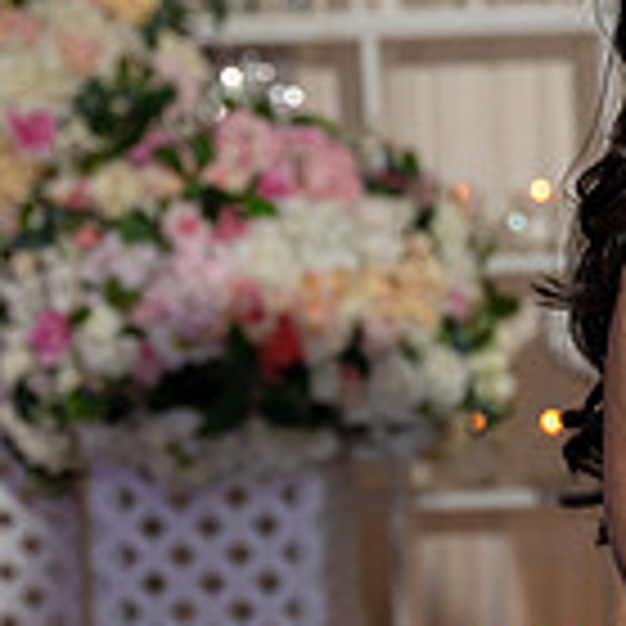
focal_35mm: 220
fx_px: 4501
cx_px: 901
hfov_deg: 7.8
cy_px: 374
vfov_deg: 8.0
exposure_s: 1/160
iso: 640
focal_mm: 62
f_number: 4.5
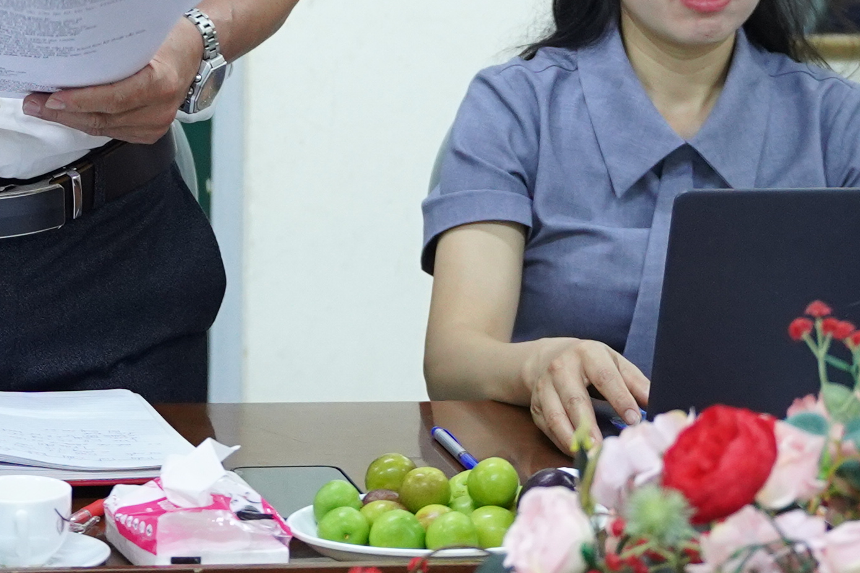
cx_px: 9
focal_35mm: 156
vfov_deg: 8.7
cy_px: -196
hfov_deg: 13.0
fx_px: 3726
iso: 2500
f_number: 2.8
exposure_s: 1/80
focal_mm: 37.1
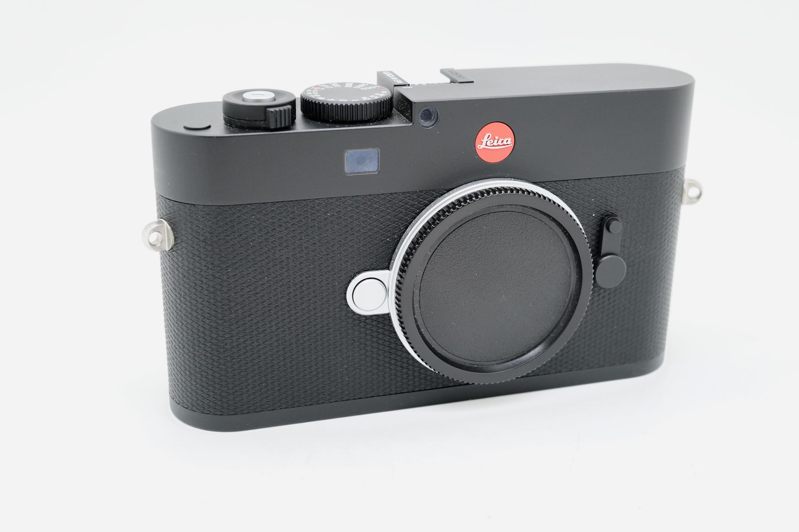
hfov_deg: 40.3
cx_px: 417
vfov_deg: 27.5
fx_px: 1087
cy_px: 248
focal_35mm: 49
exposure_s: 1/60
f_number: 9
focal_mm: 43
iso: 800
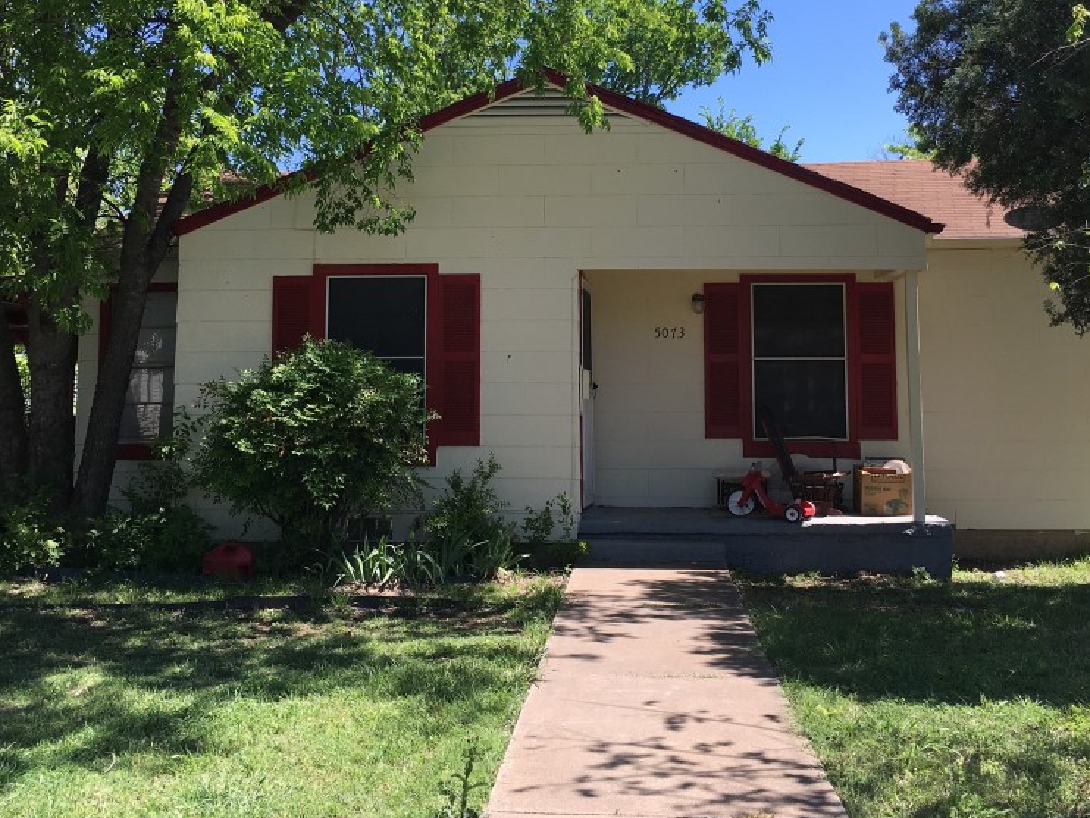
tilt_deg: +6.8
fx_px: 1260
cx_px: 560
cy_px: 295
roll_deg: +0.2
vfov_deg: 35.7
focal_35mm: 40
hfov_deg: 46.8
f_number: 2.2
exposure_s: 1/680
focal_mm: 4.15
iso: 25
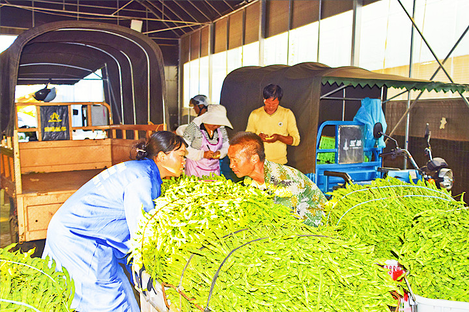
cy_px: 156
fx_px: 547
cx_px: 234
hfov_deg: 46.4
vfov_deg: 31.9
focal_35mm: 42
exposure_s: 1/90
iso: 400
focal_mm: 28
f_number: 4
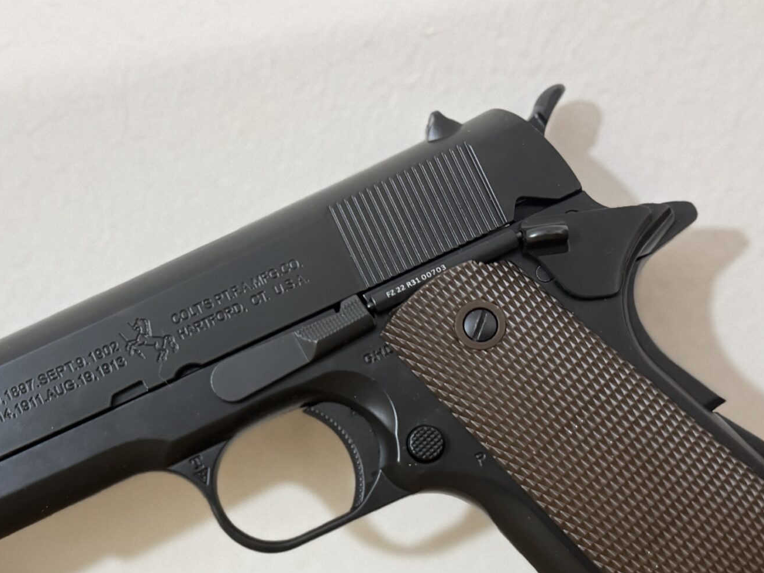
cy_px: 410
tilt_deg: -14.4
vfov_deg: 30.5
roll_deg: -2.2
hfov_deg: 40.1
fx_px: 1037
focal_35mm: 47
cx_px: 275
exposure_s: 1/33
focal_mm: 6.76
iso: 800
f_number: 1.78
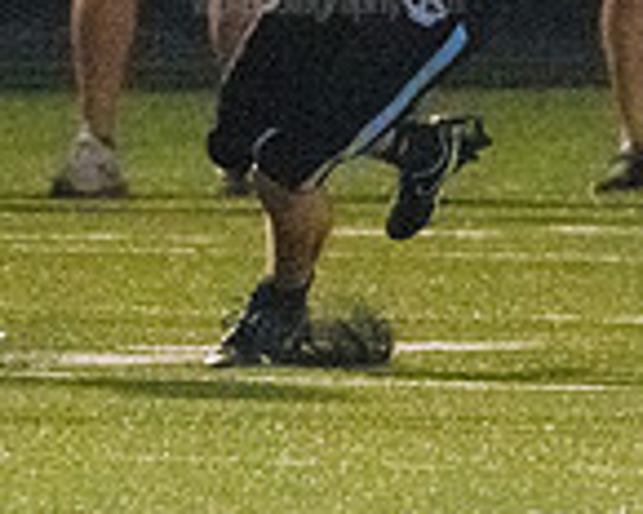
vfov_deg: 0.7
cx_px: 328
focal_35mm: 2089
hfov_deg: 0.9
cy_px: -137
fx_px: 39754
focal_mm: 370
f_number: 5.6
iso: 10000
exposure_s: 1/1600
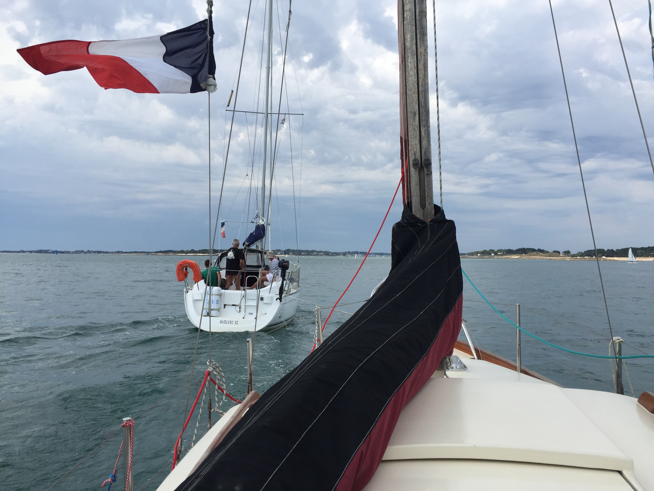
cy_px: 246
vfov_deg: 48.2
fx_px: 548
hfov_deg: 61.7
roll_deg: +0.2
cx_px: 327
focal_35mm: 29
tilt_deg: +2.4
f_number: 2.2
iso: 32
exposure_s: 1/2083
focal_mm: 4.15
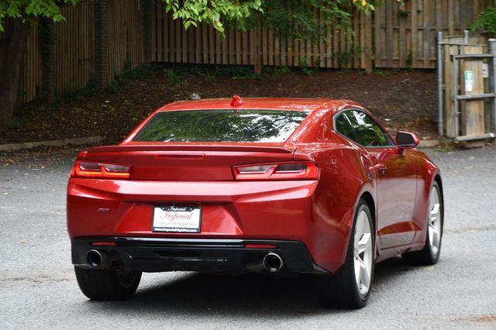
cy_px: 165
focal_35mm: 120
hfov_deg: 17.1
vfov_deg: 11.4
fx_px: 1652
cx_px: 248
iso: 450
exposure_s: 1/250
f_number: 4.8
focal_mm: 80
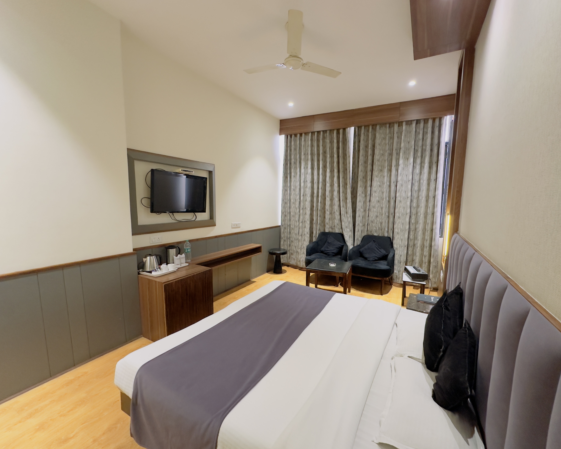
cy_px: 228
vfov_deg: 84.0
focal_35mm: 15
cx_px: 296
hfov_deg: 96.7
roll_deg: -0.7
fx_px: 249
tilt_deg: -6.3
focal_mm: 2.22
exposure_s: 1/50
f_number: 2.2
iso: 640
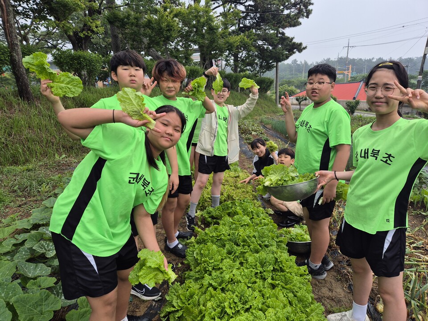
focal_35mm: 23
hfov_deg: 73.9
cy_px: 160
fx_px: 284
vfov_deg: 58.9
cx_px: 214
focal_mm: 5.4
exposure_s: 1/734
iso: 25
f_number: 1.8
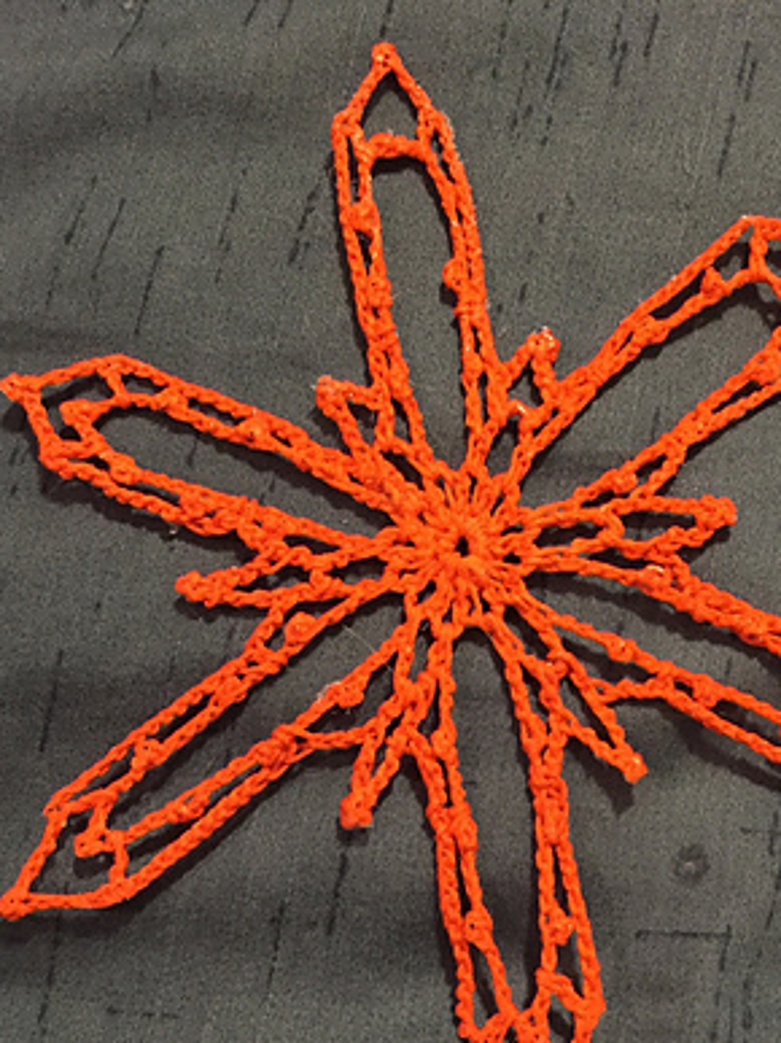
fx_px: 1445
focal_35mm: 48
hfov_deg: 30.2
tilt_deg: -71.8
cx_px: 455
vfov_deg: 39.3
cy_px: 668
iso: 250
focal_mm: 4.15
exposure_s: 1/15
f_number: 2.2
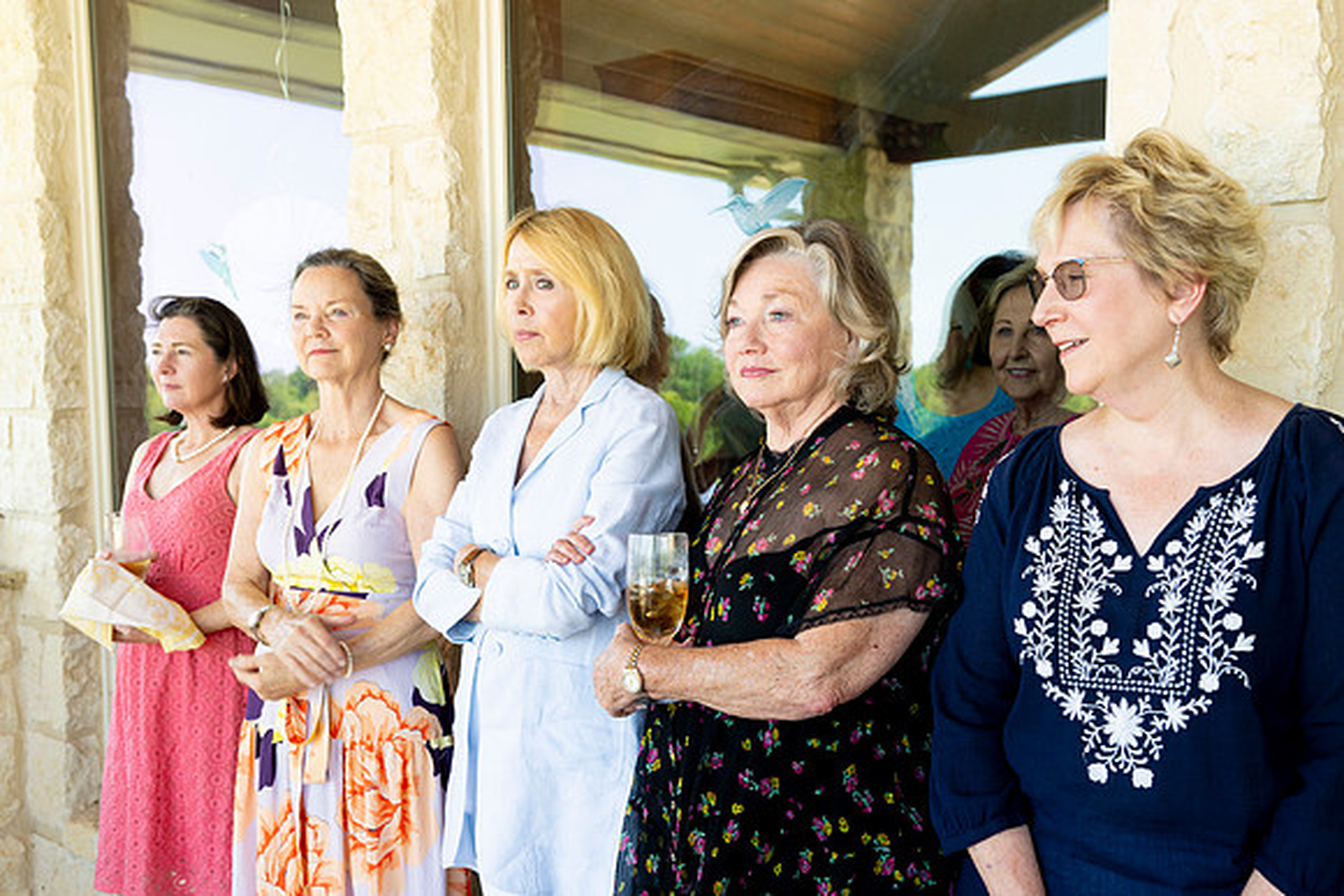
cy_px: 490
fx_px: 1262
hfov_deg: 56.0
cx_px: 715
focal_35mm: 34
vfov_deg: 39.1
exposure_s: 1/100
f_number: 4.5
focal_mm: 28.5
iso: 125
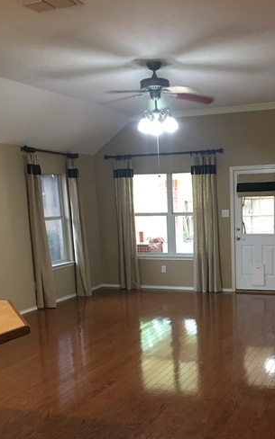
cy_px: 293
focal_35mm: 42
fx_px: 504
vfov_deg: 46.5
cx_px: 198
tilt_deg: -9.7
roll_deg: +2.0
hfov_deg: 30.1
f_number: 2.2
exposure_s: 1/10
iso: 100
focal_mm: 4.15
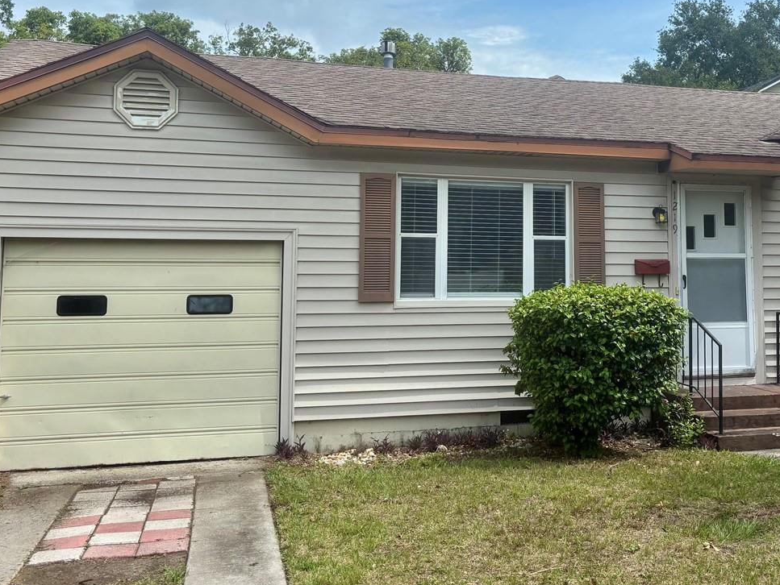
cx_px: 513
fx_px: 969
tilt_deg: +4.4
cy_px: 197
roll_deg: -0.3
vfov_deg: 33.3
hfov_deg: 43.3
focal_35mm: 43
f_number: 1.6
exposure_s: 1/4255
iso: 50
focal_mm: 5.96
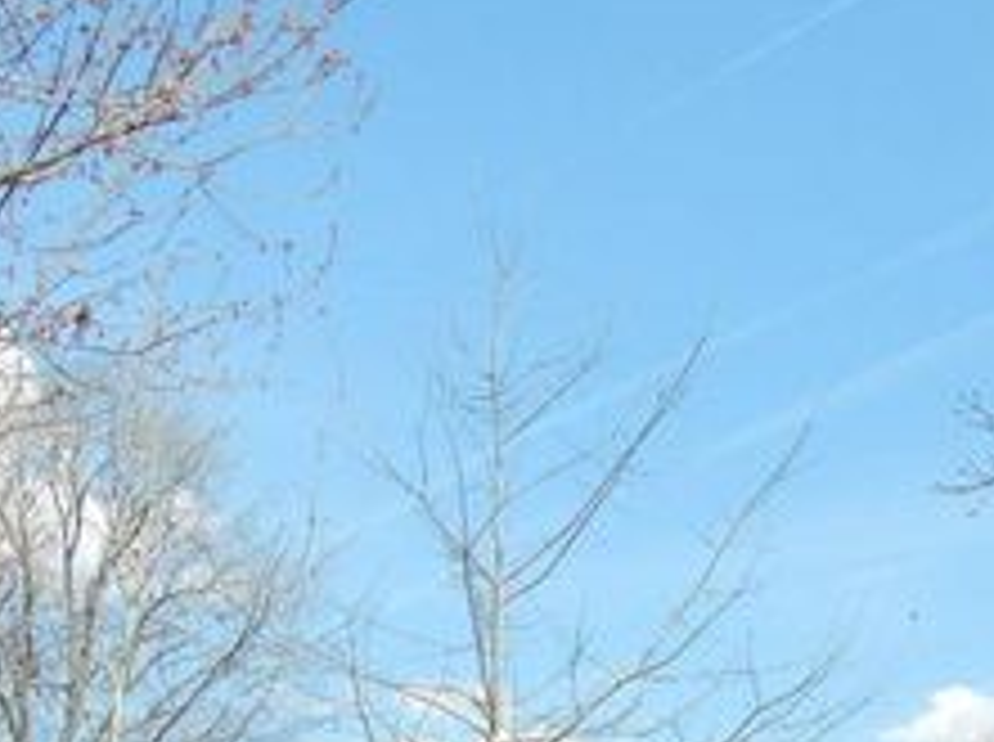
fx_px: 1949
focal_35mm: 68
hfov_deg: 28.4
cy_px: 749
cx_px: 657
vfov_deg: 20.8
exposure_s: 1/257
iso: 160
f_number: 7
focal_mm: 5.4
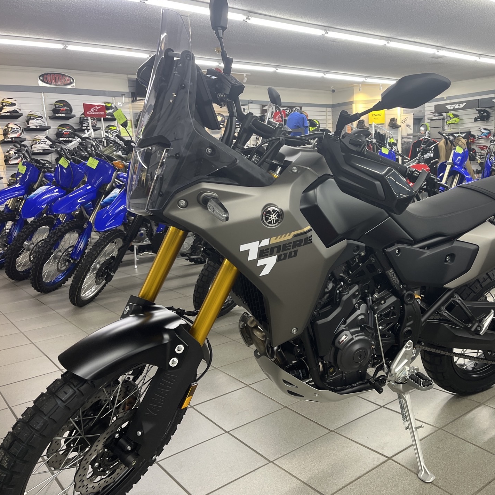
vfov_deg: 52.5
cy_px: 249
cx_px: 310
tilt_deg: -10.5
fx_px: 502
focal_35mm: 31
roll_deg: +2.2
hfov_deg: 52.0
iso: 160
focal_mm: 5.1
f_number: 1.6
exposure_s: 1/60
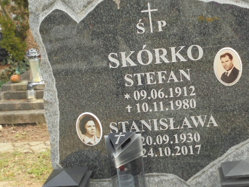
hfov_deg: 29.6
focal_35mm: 65
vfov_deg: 22.6
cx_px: 162
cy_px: 93
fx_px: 468
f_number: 4.8
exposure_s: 1/100
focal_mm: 8.9
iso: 100
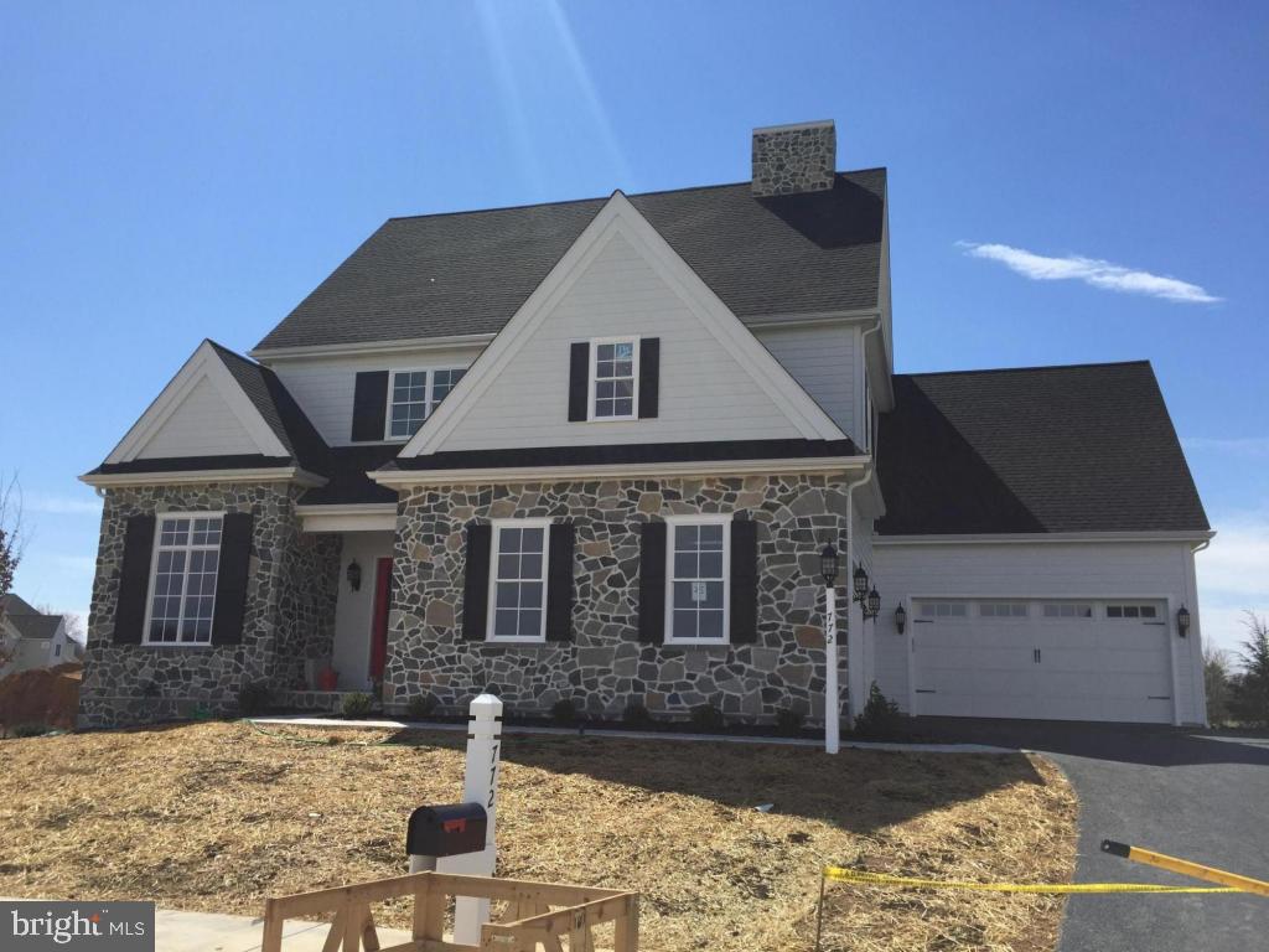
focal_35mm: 29
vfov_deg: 48.2
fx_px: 1063
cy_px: 476
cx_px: 634
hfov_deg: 61.7
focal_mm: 4.15
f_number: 2.2
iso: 32
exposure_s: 1/2639
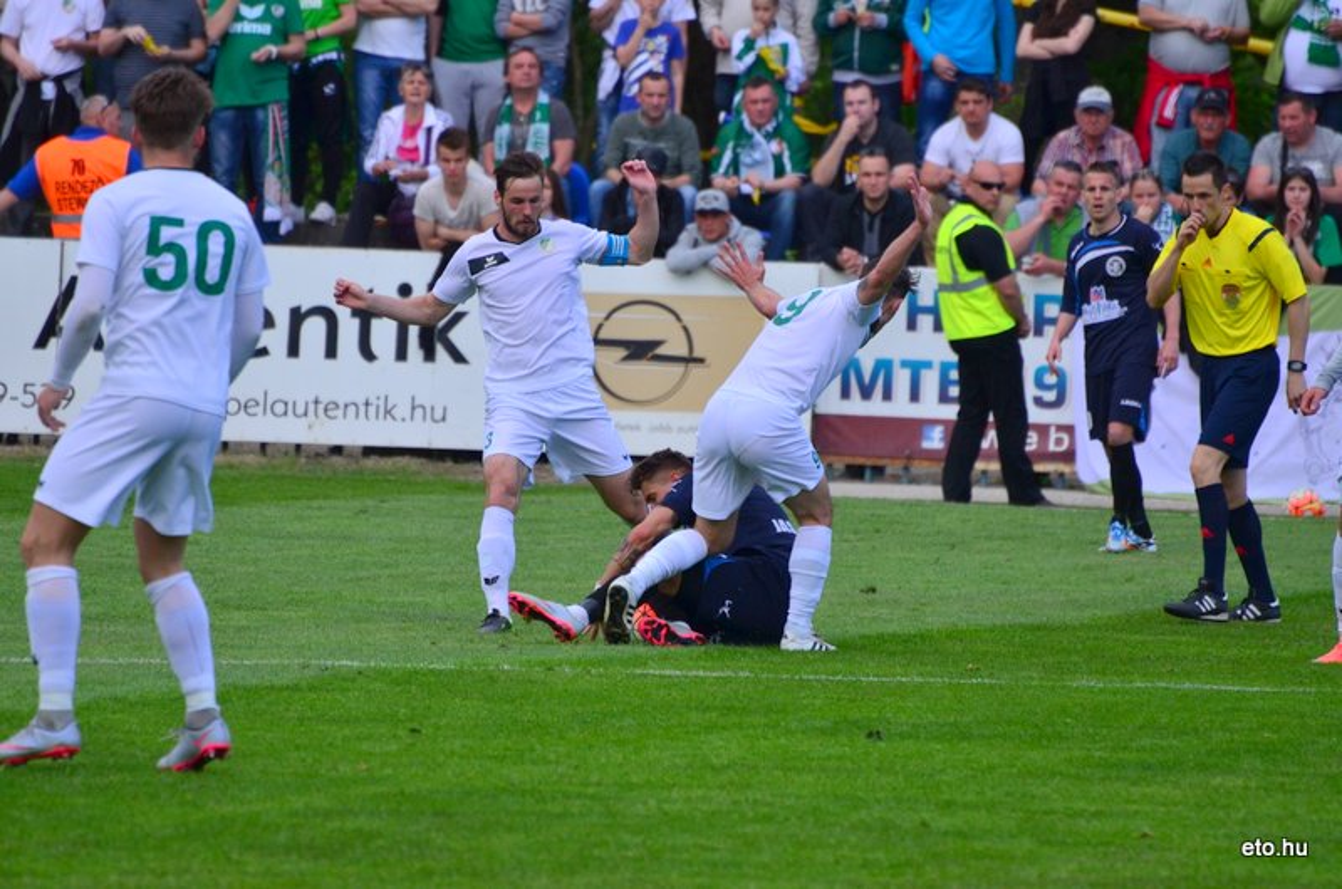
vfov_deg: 3.0
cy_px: 444
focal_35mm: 450
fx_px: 16742
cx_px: 671
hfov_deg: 4.6
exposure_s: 1/800
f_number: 5.6
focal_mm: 300
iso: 640
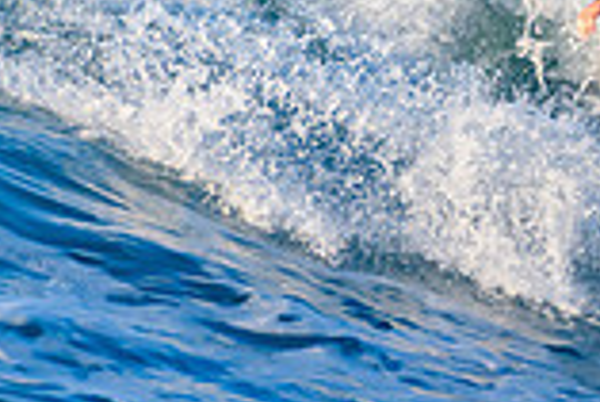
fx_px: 37484
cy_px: 128
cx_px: 933
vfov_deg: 0.6
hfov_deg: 0.9
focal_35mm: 2247
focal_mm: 500
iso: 280
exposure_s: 1/2000
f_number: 5.6
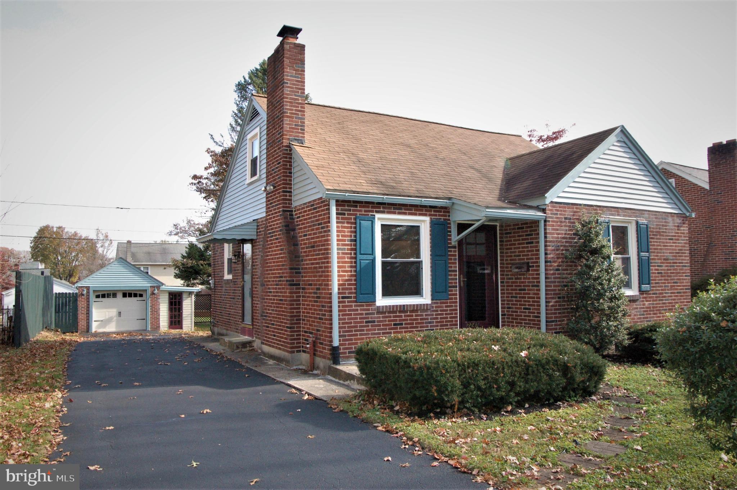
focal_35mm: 26
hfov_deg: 70.5
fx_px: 521
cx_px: 368
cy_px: 245
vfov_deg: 50.3
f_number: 9
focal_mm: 17
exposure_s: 1/500
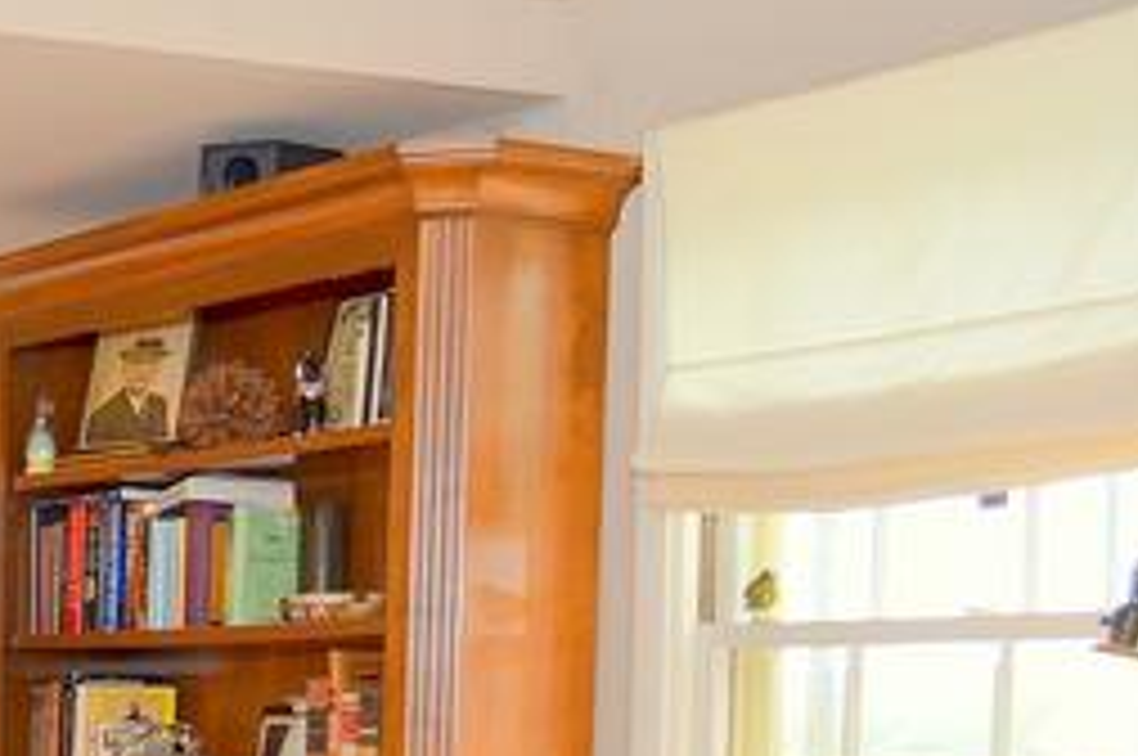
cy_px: 922
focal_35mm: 83
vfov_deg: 15.8
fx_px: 2620
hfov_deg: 21.6
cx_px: -423
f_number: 6.3
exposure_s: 1/60
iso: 500
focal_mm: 20
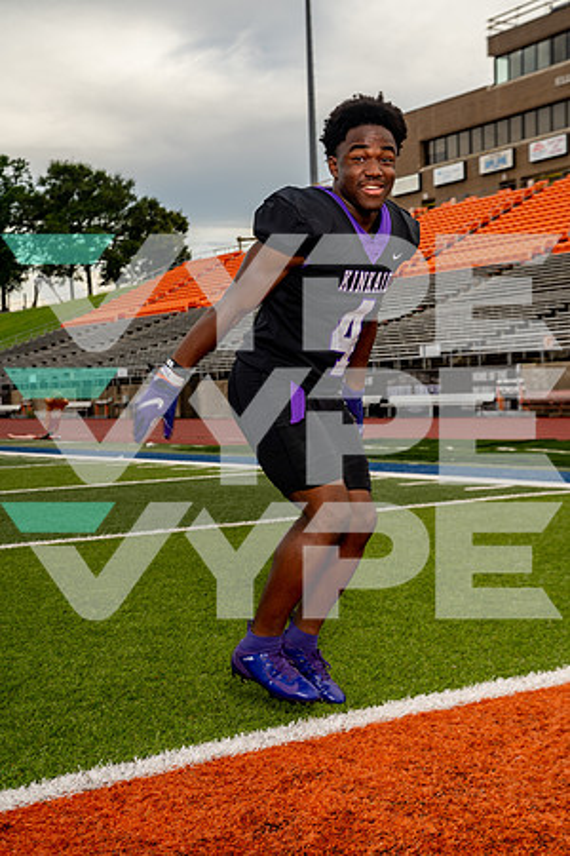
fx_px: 1211
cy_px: 428
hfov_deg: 26.5
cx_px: 285
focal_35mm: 51
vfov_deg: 38.9
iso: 100
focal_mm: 51
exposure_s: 1/200
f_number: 5.6
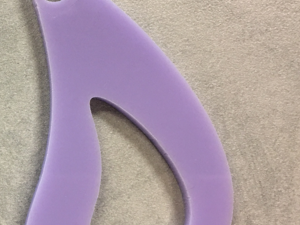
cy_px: 160
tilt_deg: -85.0
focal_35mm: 73
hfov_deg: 24.6
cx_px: -41
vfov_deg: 20.1
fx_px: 633
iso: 40
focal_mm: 4.15
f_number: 2.2
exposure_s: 1/15
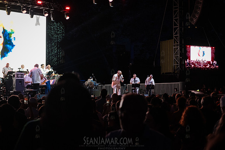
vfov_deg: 19.2
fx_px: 443
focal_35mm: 71
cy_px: 75
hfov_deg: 28.5
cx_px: 112
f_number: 4
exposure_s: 1/500
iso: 4000
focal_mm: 70
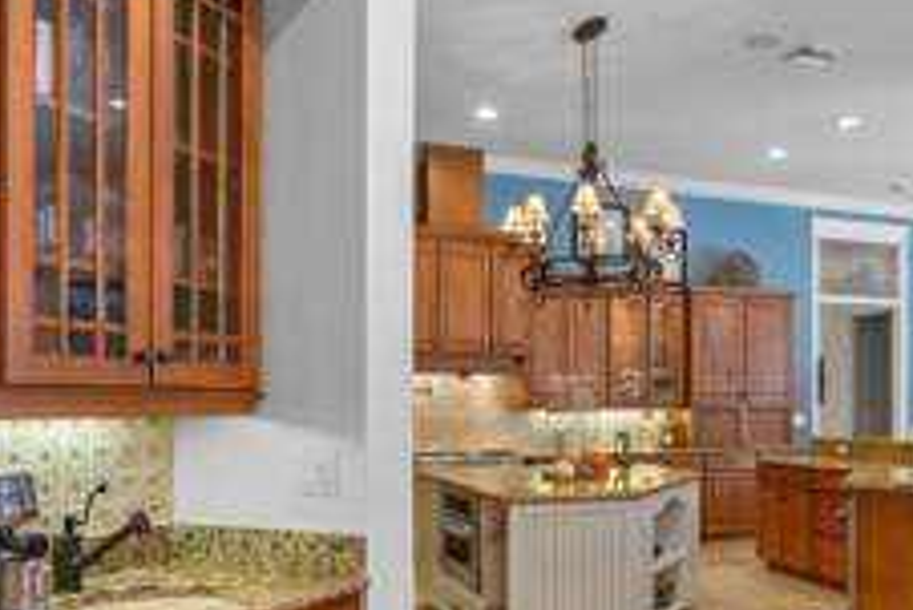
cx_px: 594
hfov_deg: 54.8
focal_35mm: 34
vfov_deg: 38.6
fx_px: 863
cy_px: 400
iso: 400
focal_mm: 16
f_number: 8
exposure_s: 1/10
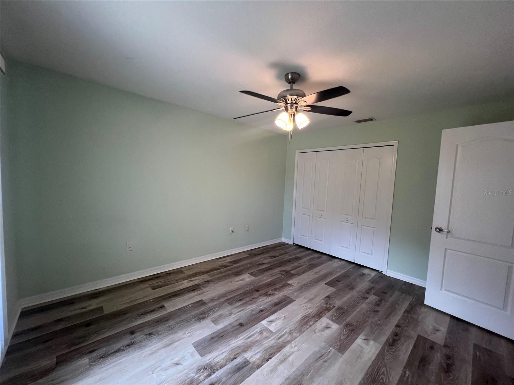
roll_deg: -2.9
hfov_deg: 106.2
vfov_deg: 89.9
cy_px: 192
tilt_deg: -1.1
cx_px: 257
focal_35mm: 13
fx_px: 193
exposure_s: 1/120
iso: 125
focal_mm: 1.57
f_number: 1.8
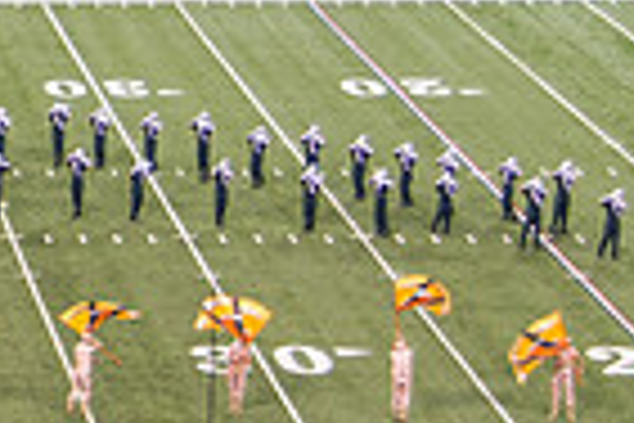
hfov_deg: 10.4
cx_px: -479
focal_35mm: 186
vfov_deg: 7.4
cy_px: 85
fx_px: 3275
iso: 800
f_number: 4.2
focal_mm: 38
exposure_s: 1/200
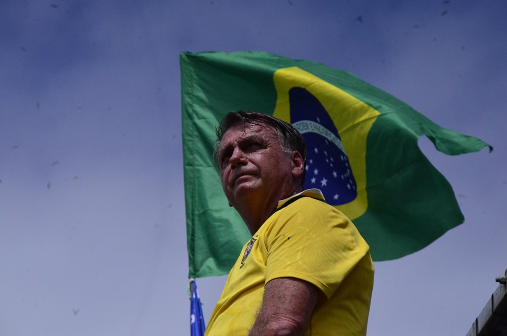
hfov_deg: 6.9
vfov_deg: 4.6
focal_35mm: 300
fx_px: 4216
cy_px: 168
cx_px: 254
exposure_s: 1/4000
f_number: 14
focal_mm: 200
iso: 2000
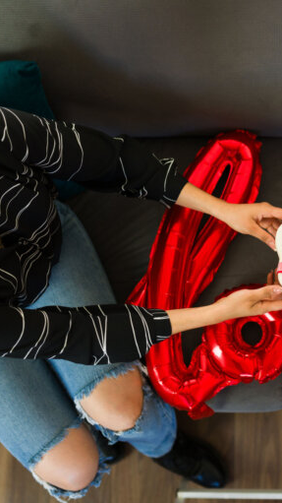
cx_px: 303
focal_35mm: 56
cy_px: 248
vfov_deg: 37.2
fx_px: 745
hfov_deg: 20.5
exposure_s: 1/160
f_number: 1.8
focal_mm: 35
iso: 400
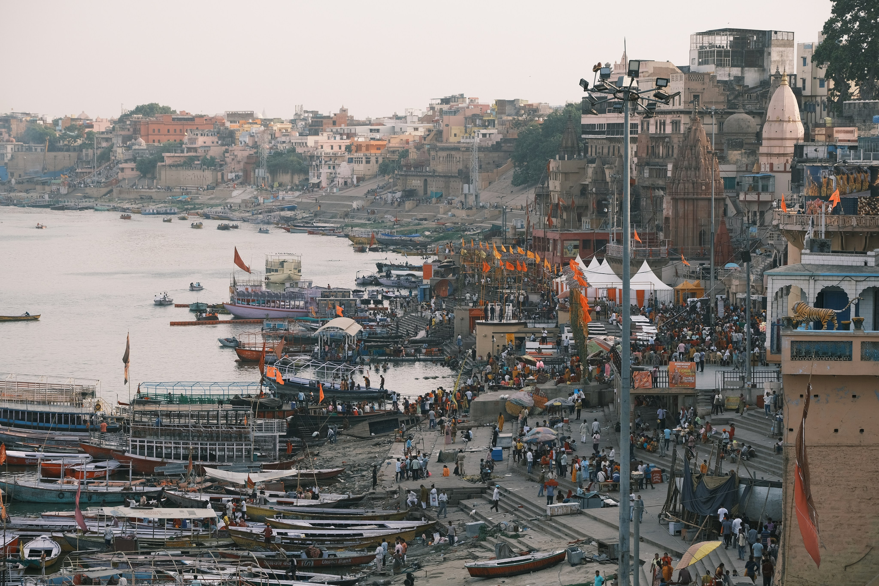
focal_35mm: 105
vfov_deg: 13.0
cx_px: 440
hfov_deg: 19.5
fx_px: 2564
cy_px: 293
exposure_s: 1/250
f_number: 5.6
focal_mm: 70
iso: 160
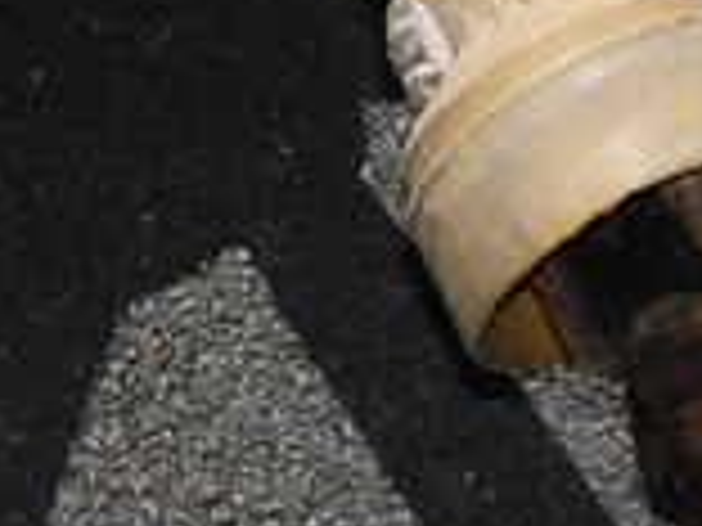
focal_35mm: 204
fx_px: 4137
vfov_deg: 7.0
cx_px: -99
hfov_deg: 9.6
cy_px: -573
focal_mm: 22
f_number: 11
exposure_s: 1/200
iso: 100
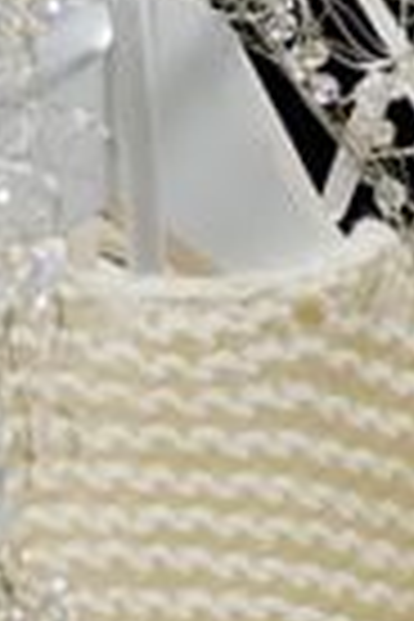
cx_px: -1012
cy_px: 781
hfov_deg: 2.6
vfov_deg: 3.9
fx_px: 8987
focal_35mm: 521
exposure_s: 1/320
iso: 500
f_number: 2.8
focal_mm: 70
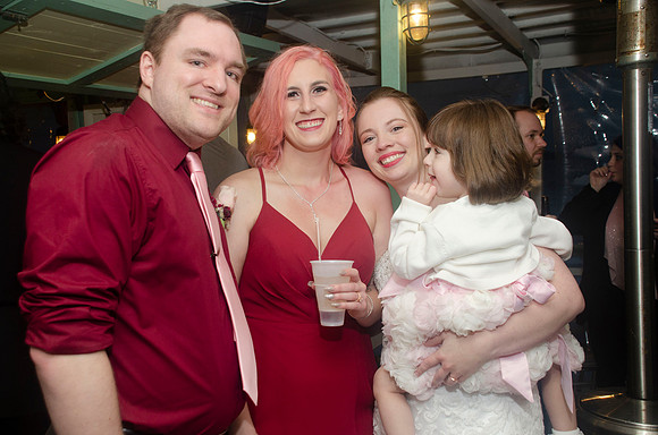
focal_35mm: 36
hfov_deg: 53.2
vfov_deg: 36.7
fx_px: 657
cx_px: 329
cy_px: 218
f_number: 5.6
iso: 400
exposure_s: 1/60
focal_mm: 24
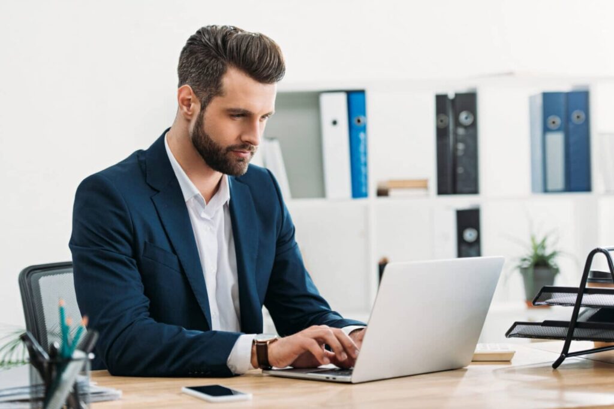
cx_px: 307
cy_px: 204
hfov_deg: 21.5
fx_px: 1620
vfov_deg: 14.4
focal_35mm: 95
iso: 80
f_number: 3.2
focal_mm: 95
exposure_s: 1/200
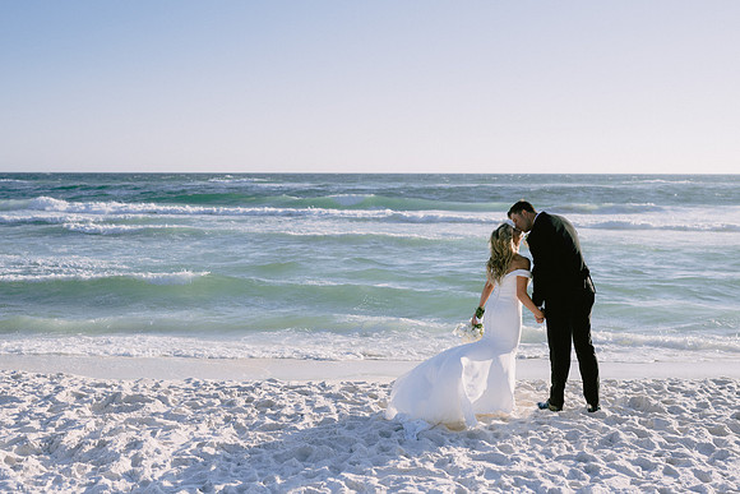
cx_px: 343
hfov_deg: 44.4
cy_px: 212
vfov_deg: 30.4
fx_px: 907
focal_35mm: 44
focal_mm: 35
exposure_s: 1/8000
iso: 200
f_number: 2.8
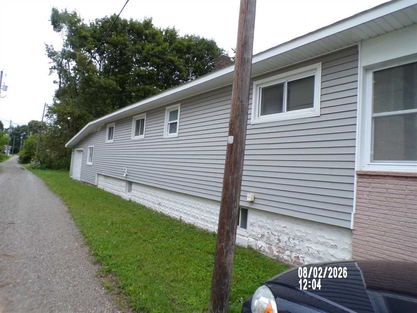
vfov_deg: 56.8
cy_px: 156
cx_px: 208
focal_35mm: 24
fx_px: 289
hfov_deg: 71.6
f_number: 4.4
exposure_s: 1/160
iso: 100
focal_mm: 4.3
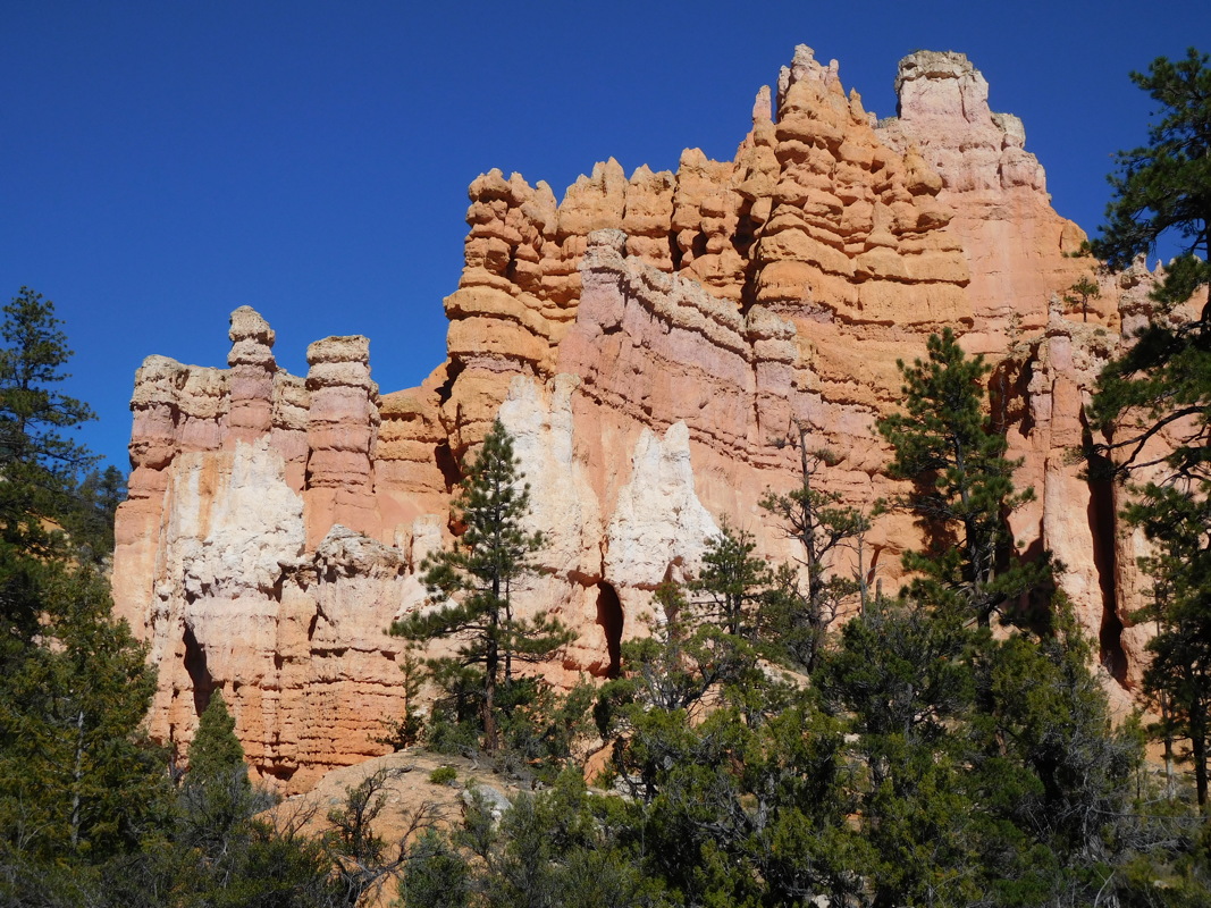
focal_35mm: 50
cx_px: 606
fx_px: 1749
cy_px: 454
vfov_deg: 29.1
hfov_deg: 38.2
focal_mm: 8.9
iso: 125
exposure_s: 1/500
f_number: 8.2
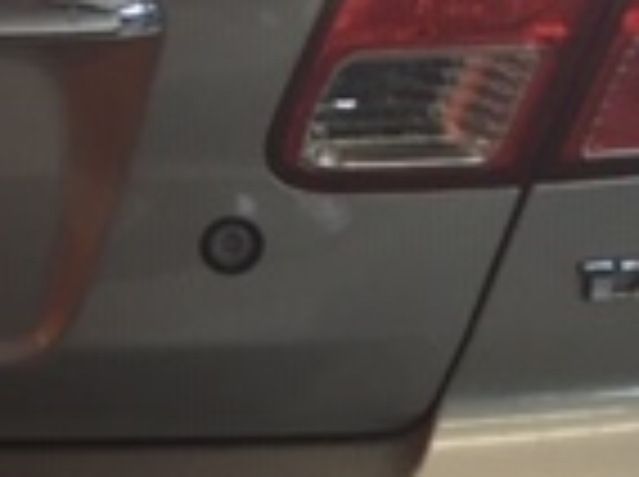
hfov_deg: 14.0
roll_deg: +3.4
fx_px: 2414
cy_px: -104
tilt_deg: -22.9
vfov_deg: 11.1
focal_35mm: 131
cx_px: -369
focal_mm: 4.15
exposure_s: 1/33
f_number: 2.2
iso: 50
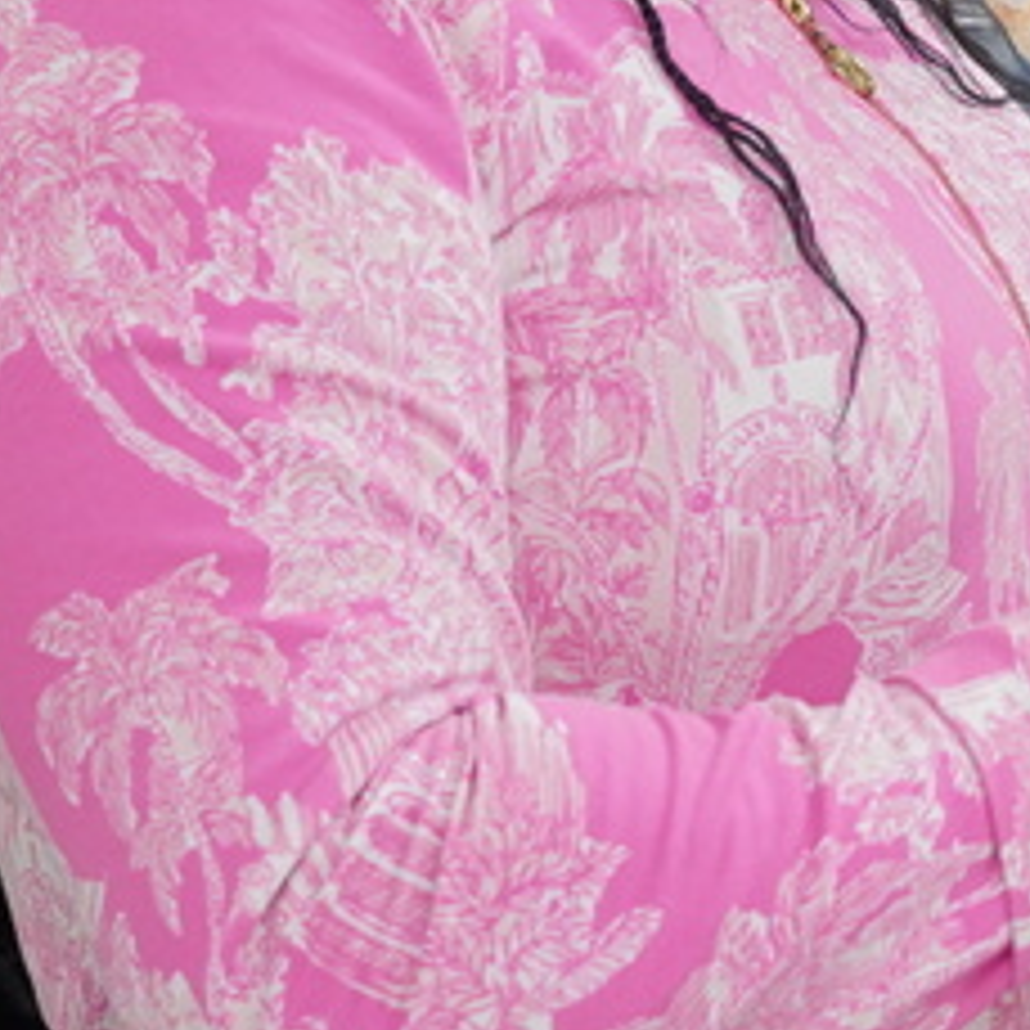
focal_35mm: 131
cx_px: 1363
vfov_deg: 13.0
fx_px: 4407
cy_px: -196
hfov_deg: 12.9
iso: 2000
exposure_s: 1/160
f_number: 4
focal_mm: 23
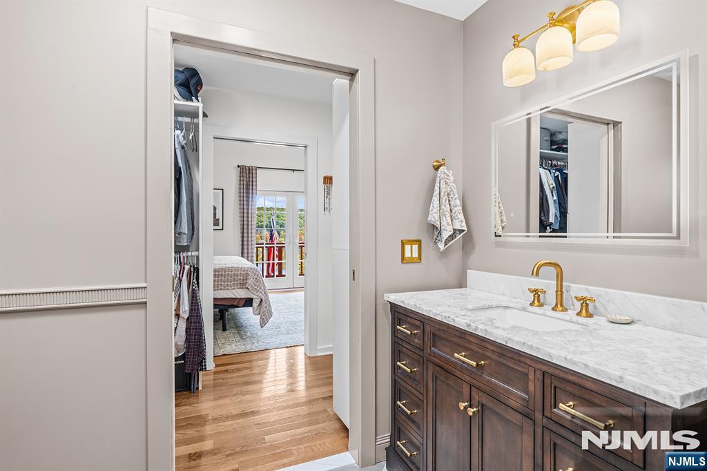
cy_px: 236
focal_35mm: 18
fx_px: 353
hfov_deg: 90.0
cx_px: 354
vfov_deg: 67.3
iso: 100
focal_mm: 18
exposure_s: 1/2.5
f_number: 8
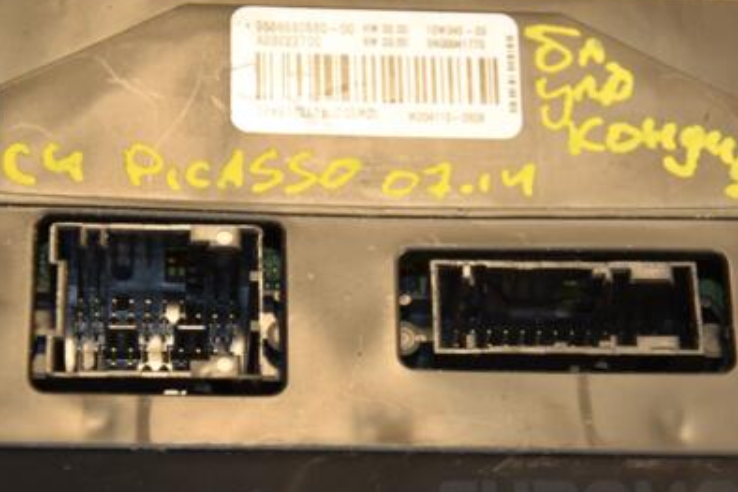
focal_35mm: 160
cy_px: 260
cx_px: 405
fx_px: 3281
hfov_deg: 12.8
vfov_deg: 8.6
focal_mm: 70
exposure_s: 1/160
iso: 800
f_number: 5.3
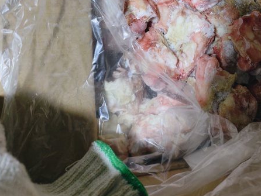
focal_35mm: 55
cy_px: -43
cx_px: 200
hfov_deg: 34.1
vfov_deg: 24.0
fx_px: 415
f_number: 1.57
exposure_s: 1/50
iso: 521
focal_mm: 6.54
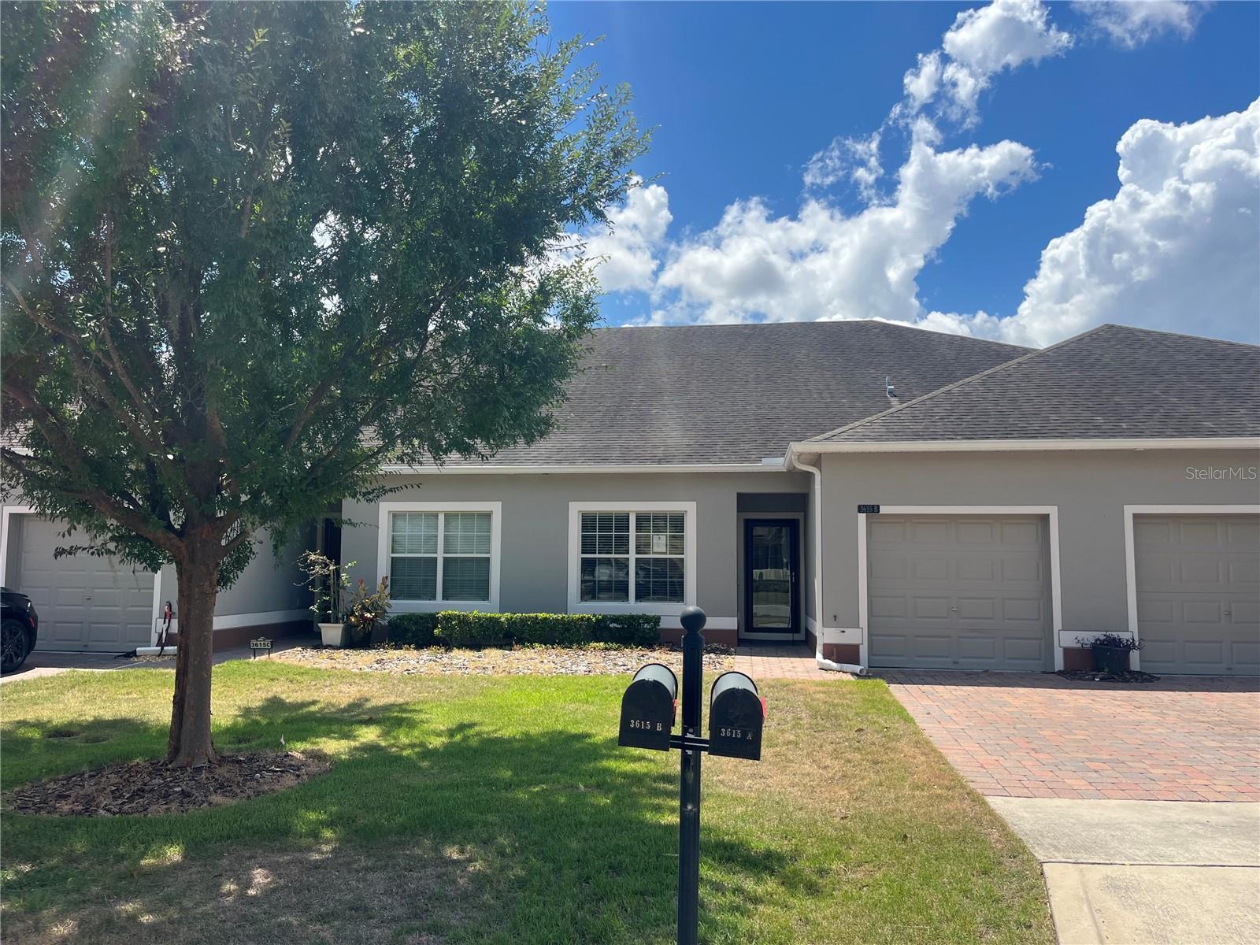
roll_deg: -0.5
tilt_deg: +4.9
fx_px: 946
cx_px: 630
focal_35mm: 26
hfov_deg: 67.3
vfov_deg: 53.1
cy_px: 472
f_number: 1.6
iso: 50
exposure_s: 1/3049
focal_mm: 5.1
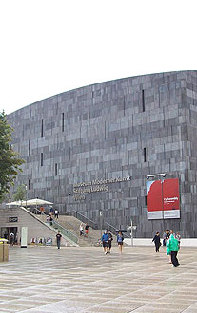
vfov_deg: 38.8
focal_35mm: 52
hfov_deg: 24.9
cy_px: 155
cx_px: 100
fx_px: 446
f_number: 2.7
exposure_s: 1/428
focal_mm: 6
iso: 80
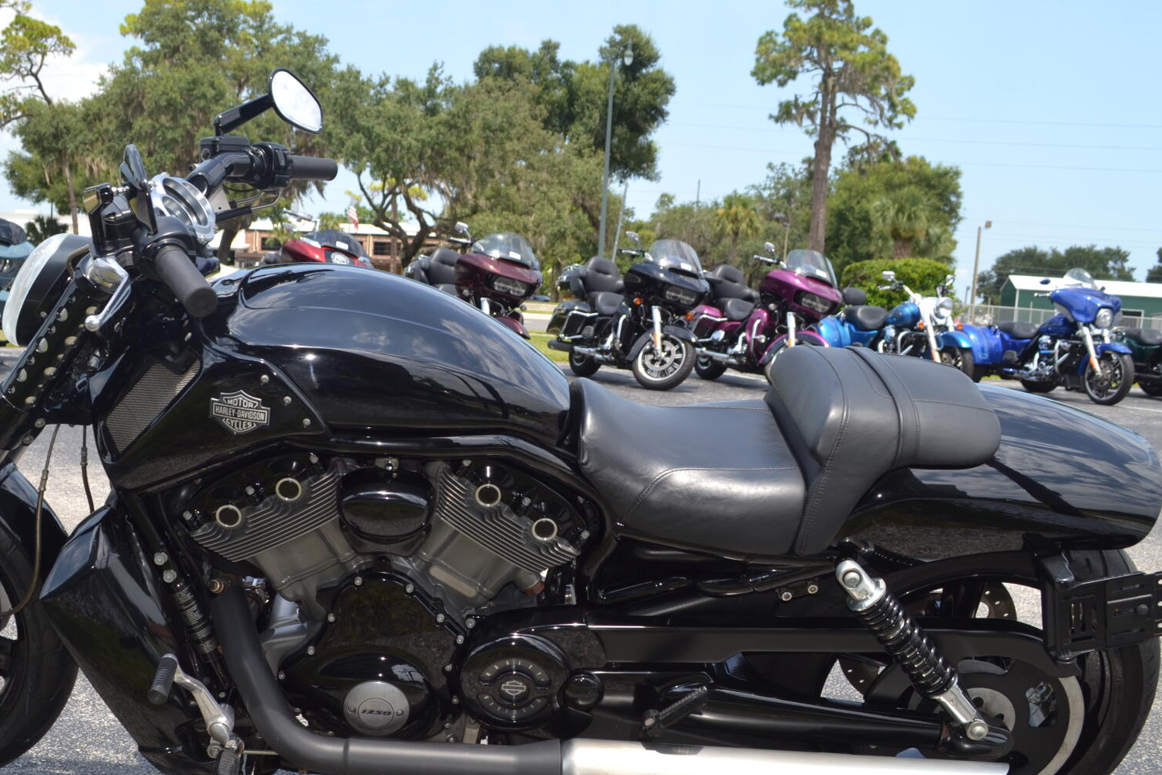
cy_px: 491
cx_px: 457
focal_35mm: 40
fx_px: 1291
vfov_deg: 33.2
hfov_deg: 48.1
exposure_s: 1/200
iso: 100
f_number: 6.3
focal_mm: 20
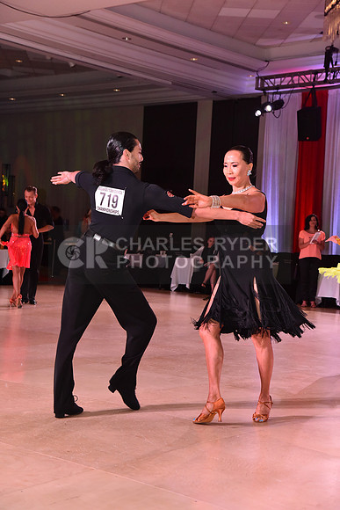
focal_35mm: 62
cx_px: 170
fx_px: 878
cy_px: 255
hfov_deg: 21.9
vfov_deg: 32.4
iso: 2500
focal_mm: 62
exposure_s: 1/320
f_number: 6.3
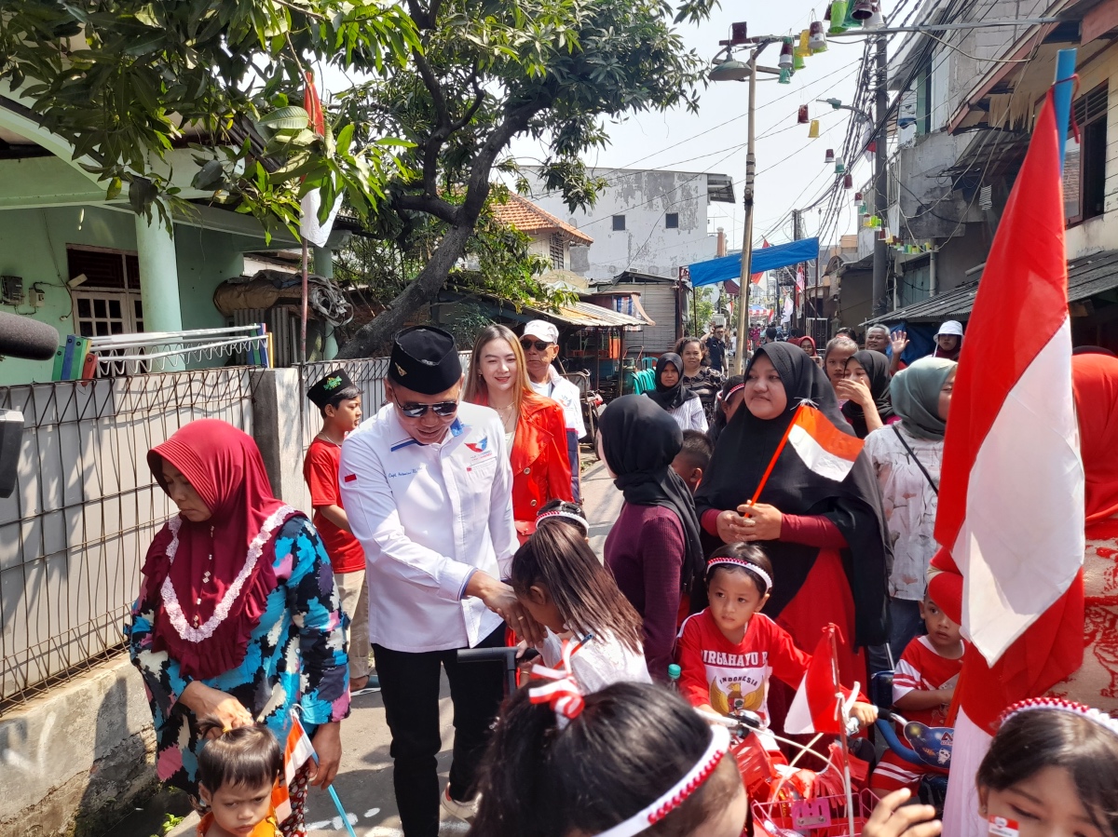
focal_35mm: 25
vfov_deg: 54.8
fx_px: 807
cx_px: 559
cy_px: 418
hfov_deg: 69.4
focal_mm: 4.6
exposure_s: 1/233
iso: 20
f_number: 2
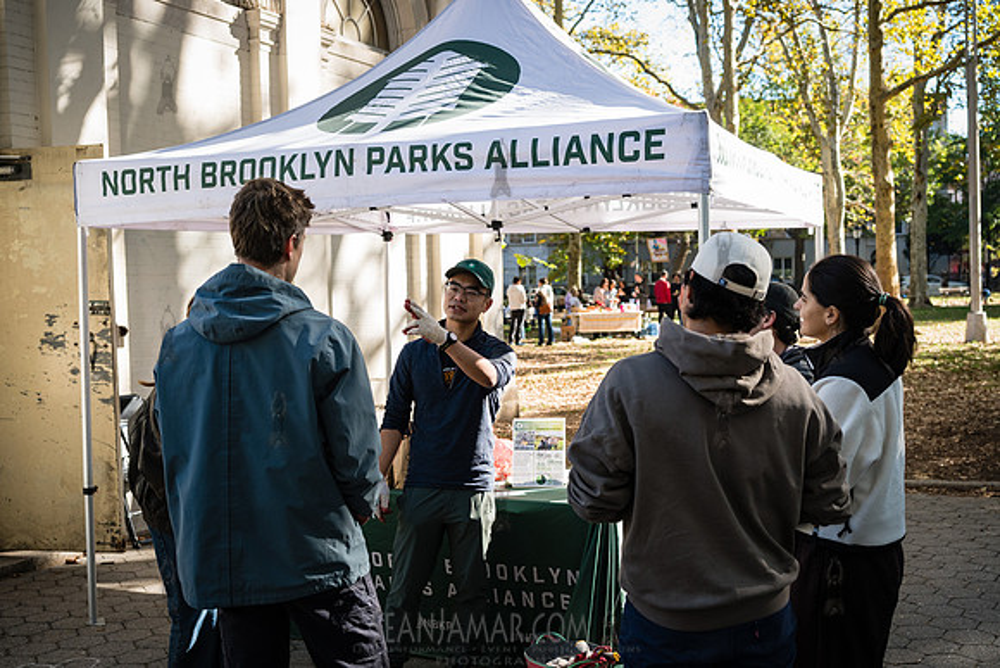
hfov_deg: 47.5
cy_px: 371
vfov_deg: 32.7
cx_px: 506
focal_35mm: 41
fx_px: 1136
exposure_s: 1/500
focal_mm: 35
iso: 500
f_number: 4
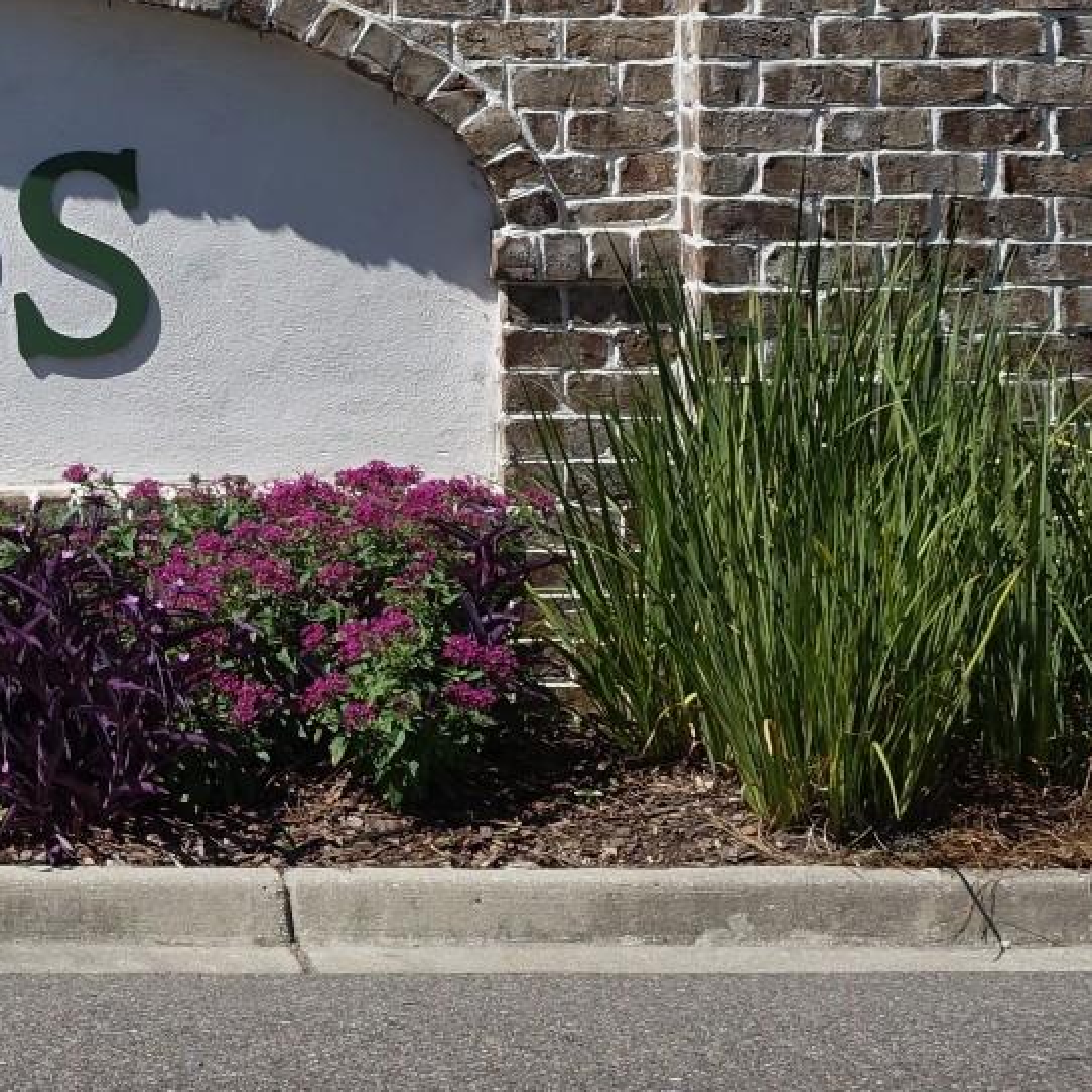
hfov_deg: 9.3
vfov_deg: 9.5
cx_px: -712
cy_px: -65
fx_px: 6496
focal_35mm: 182
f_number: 5.6
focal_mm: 19.48
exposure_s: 1/500
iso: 125
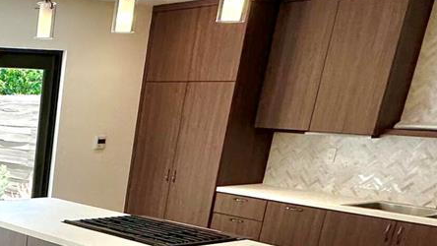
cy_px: 325
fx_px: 637
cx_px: -114
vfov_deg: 20.0
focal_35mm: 55
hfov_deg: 30.7
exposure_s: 1/120
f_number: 2.2
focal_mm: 2.22
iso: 80
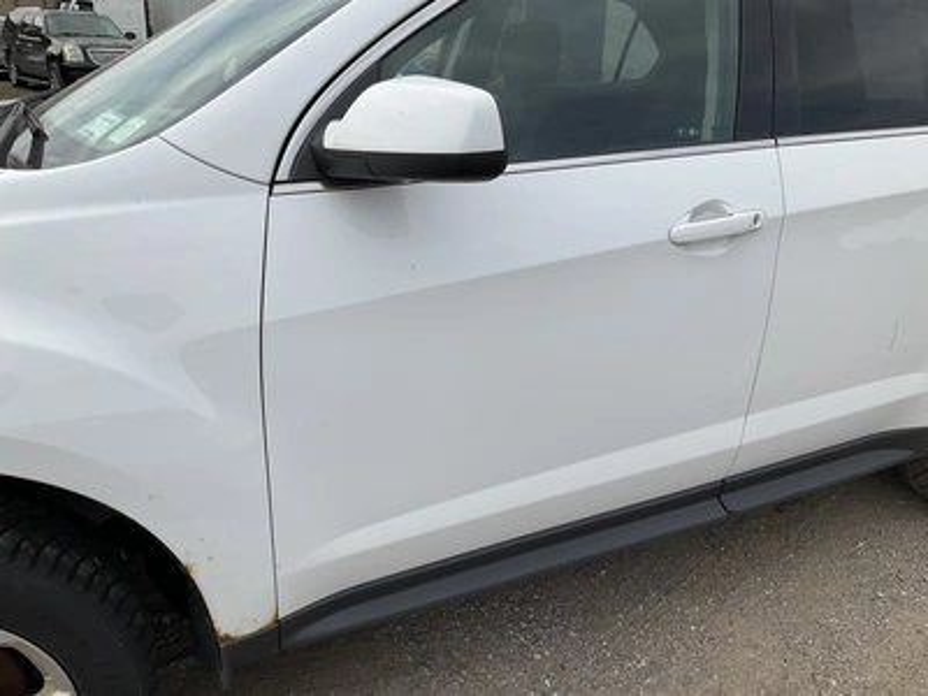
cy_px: 348
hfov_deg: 61.7
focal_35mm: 29
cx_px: 464
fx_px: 777
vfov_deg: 48.2
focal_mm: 3
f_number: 1.8
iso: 25
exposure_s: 1/2058
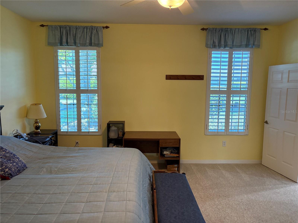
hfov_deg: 67.3
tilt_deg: -7.0
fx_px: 224
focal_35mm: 26
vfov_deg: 53.1
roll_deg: -0.3
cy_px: 112
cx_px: 149
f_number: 1.6
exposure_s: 1/60
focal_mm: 5.96
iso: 320
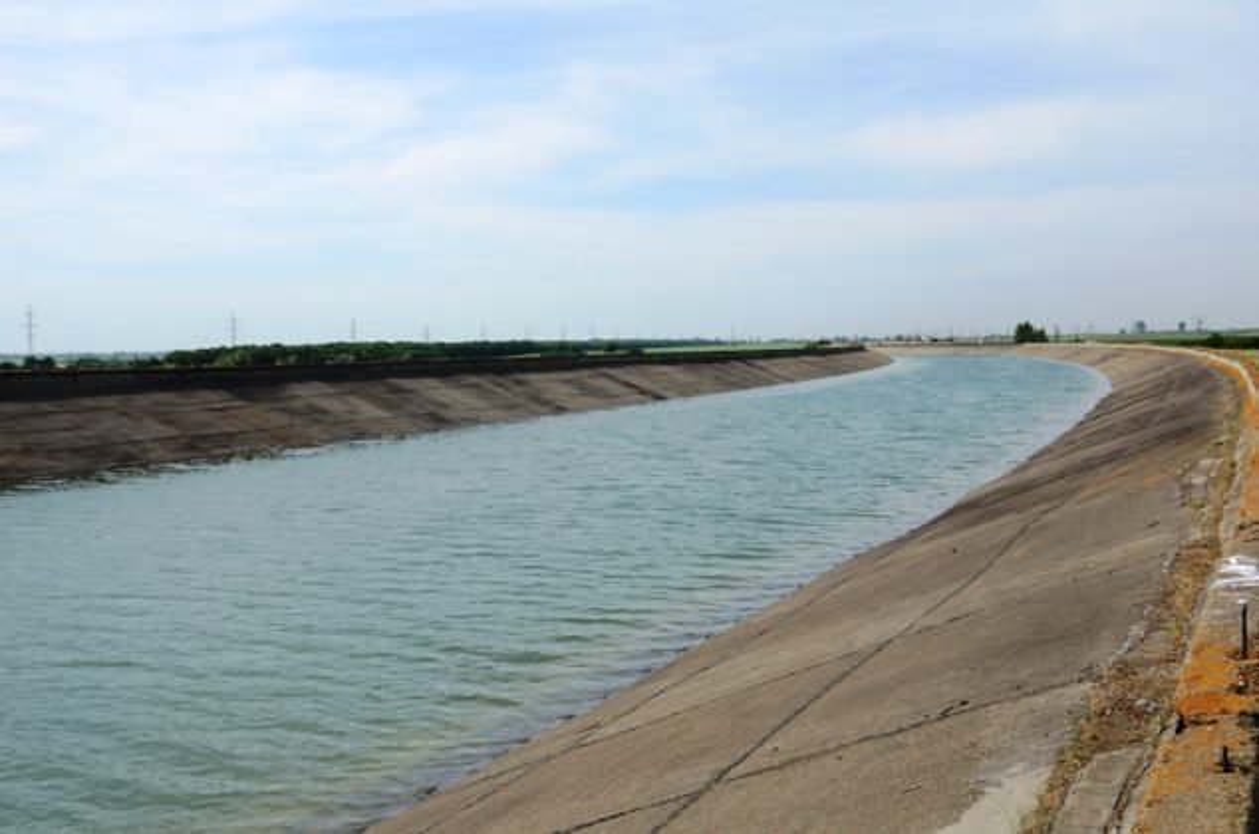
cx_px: 630
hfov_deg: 49.6
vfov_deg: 34.1
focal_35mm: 39
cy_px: 417
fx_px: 1361
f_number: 5.6
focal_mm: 26
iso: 100
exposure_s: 1/500
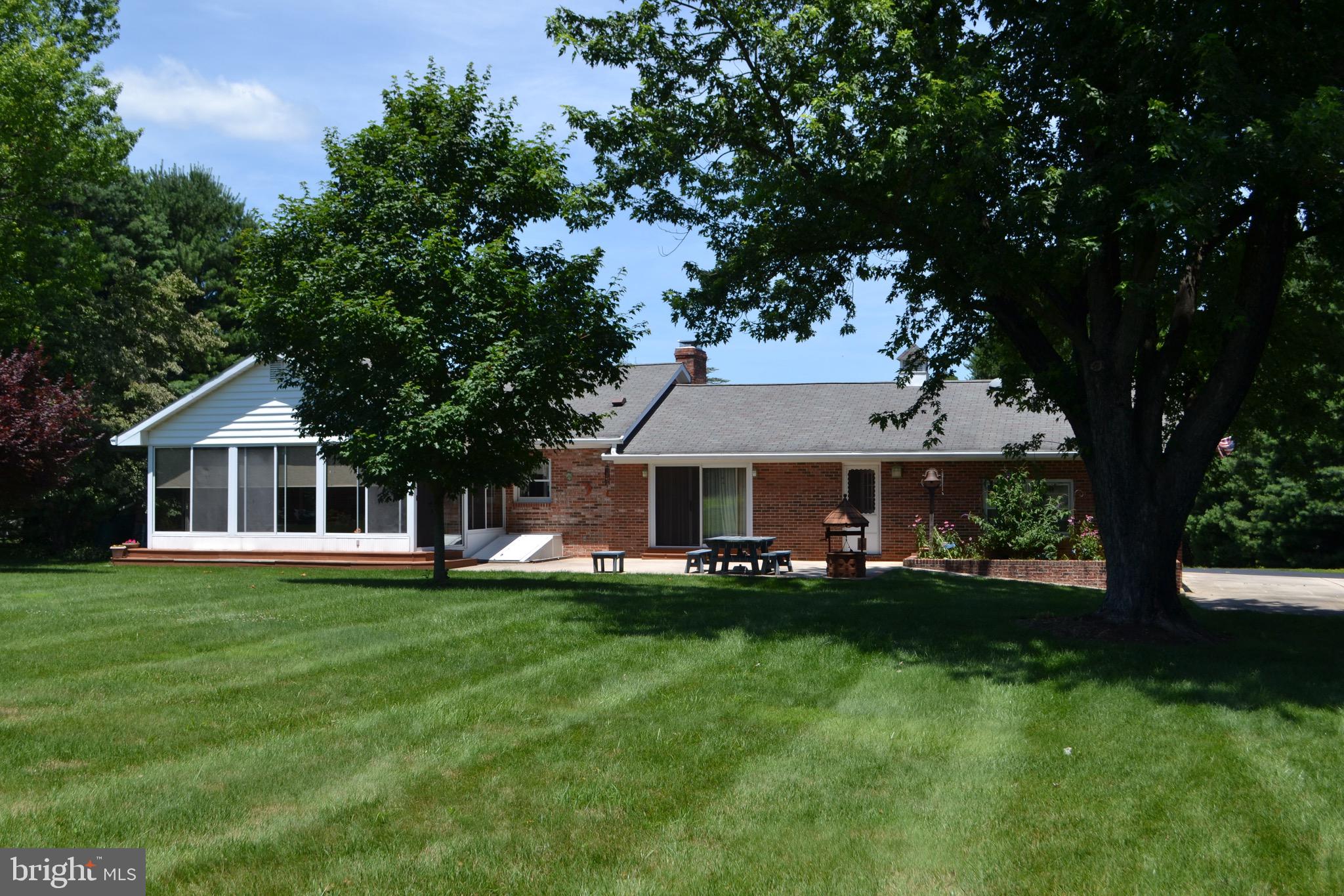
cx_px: 672
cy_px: 448
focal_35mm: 36
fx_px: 1344
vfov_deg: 36.9
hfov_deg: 53.1
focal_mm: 24
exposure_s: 1/250
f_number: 8
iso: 100
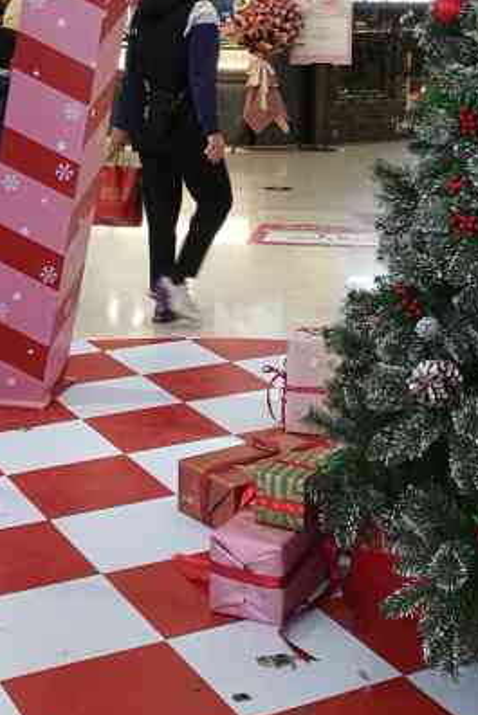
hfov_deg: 20.6
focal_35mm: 66
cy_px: 163
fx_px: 1313
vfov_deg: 29.9
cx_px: 283
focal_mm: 4.5
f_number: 2.2
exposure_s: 1/50
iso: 160
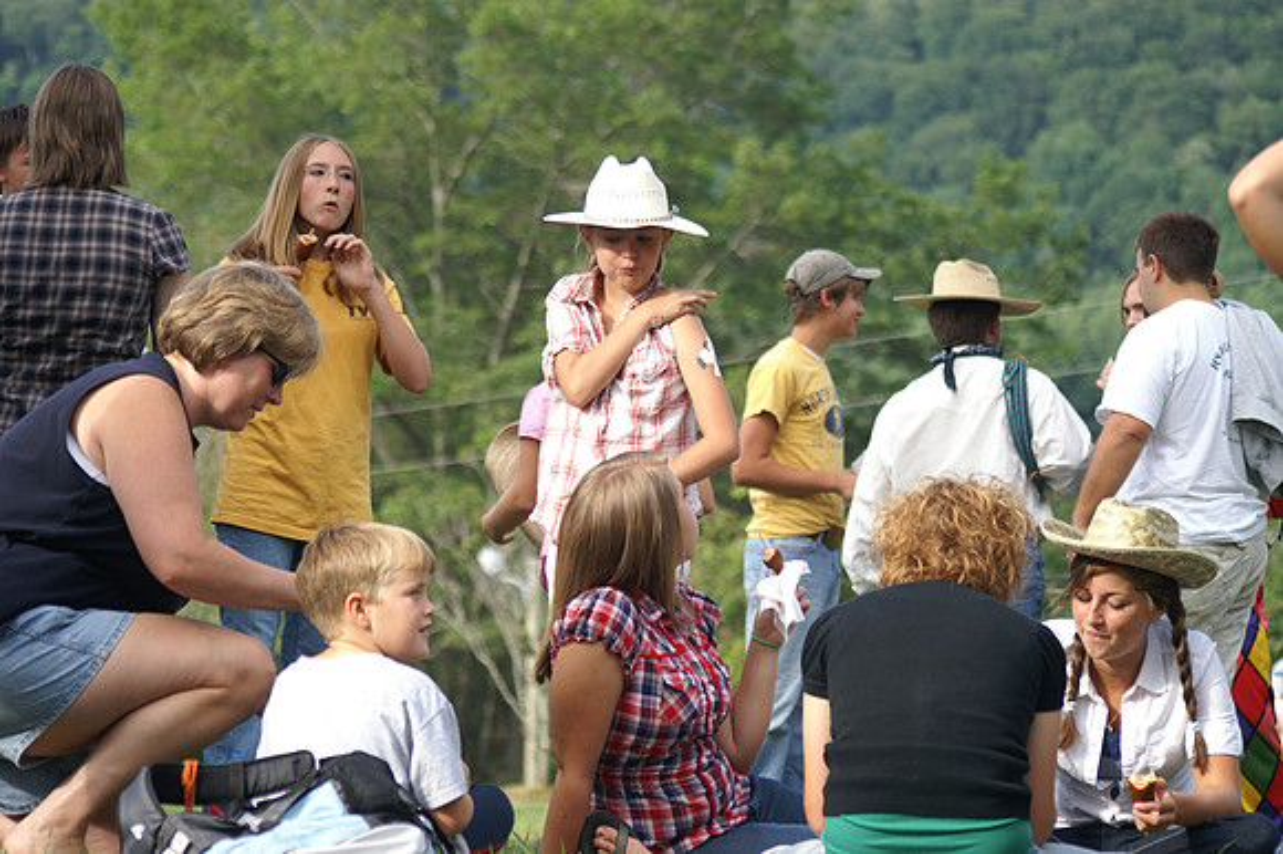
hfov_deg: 15.2
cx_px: 642
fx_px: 4808
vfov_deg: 10.1
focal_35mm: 135
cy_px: 427
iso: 100
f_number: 4.5
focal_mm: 90
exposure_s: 1/320
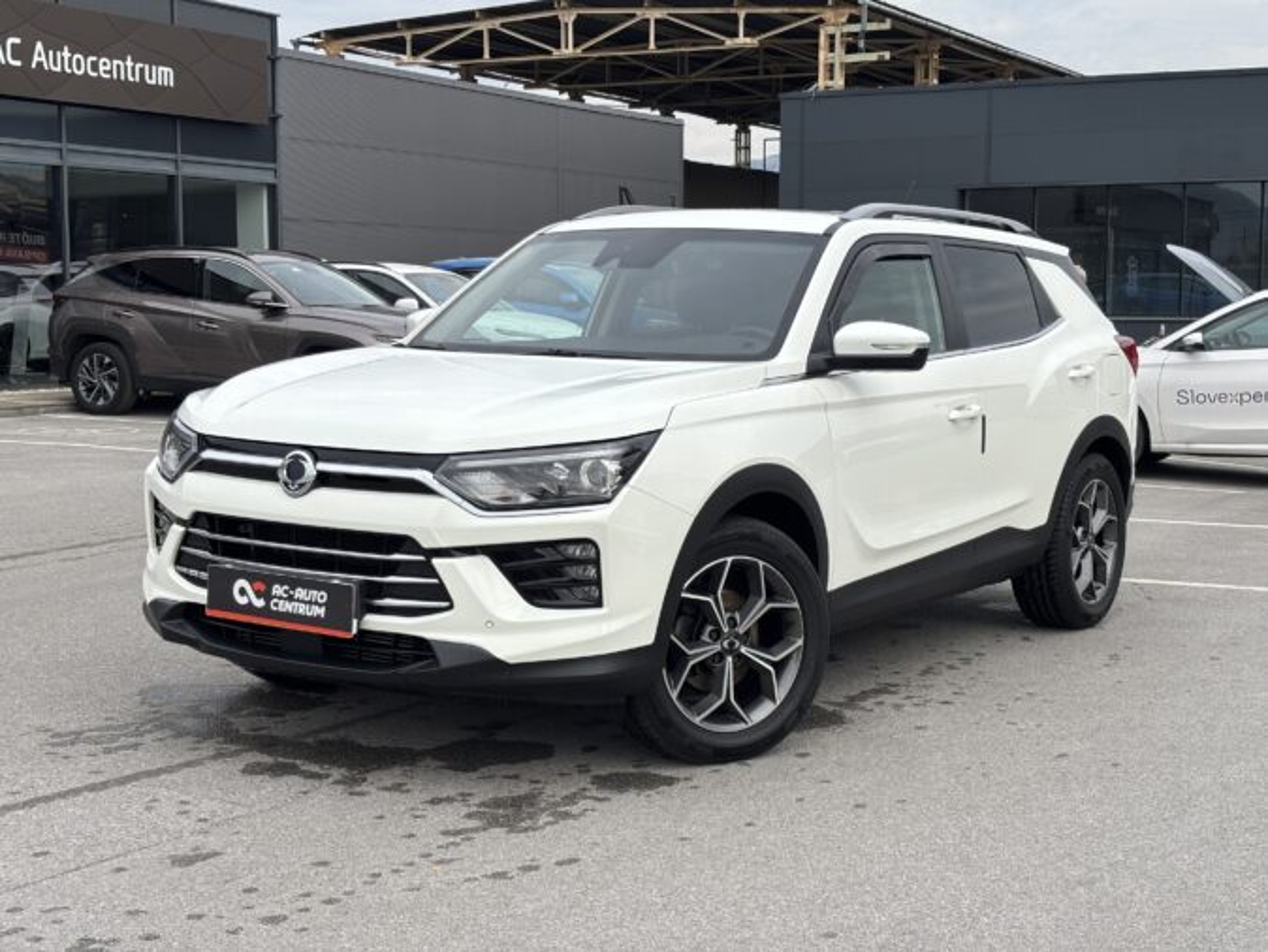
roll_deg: +0.1
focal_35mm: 52
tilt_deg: -6.6
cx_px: 634
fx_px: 1905
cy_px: 476
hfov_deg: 36.8
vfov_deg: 28.1
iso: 40
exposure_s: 1/1616
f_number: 1.6
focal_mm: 5.96
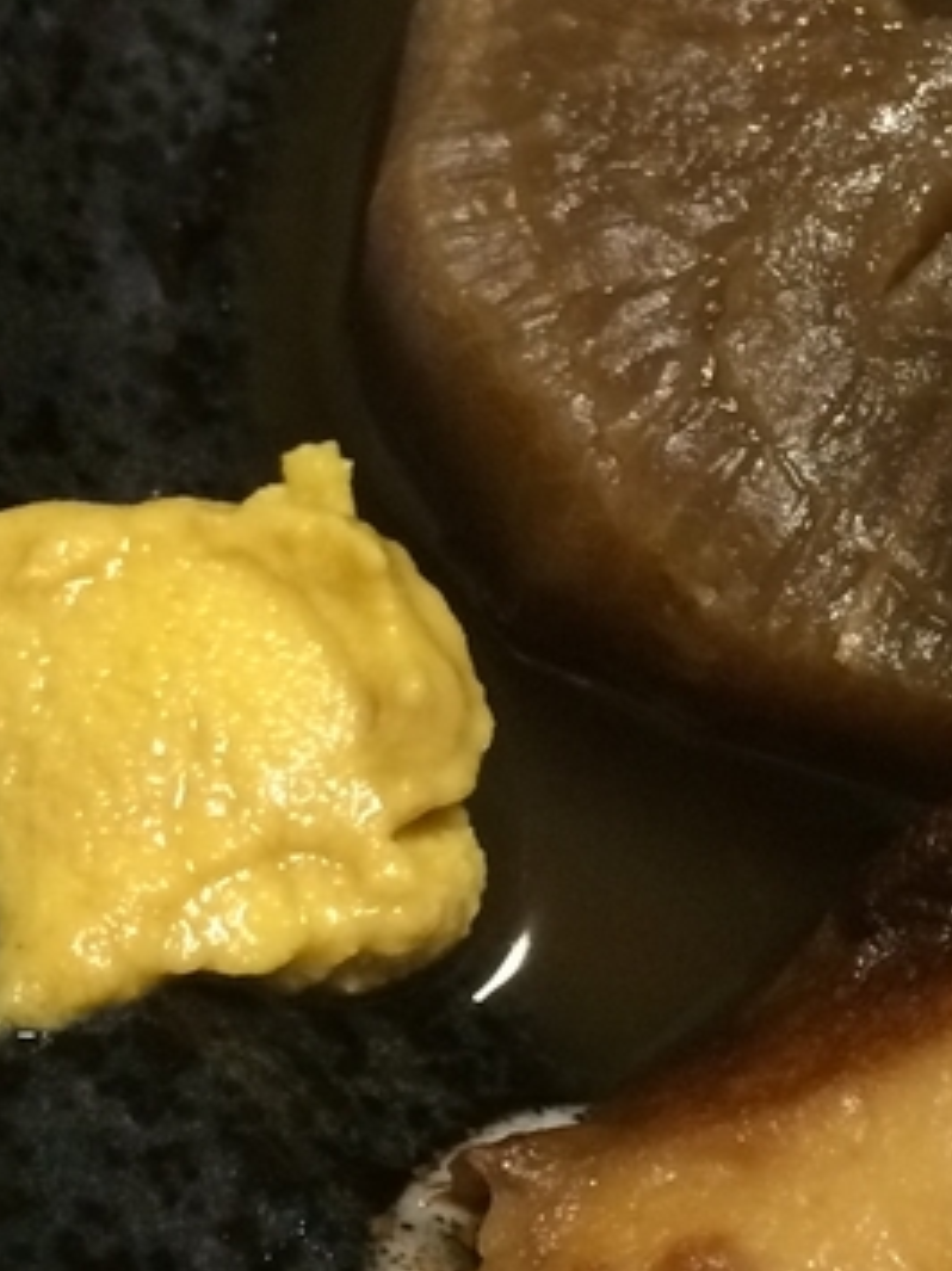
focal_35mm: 98
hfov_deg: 14.6
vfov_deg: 19.8
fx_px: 3596
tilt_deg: -59.5
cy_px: 218
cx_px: 1138
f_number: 2.2
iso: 320
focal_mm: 4.15
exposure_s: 1/24
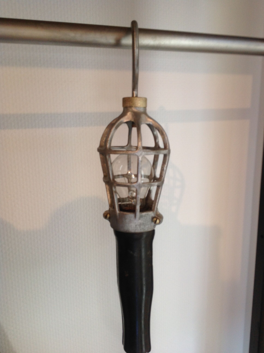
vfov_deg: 52.7
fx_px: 357
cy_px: 176
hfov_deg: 40.6
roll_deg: +2.2
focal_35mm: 35
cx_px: 132
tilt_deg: -12.8
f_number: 2.4
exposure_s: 1/15
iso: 64
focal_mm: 4.28
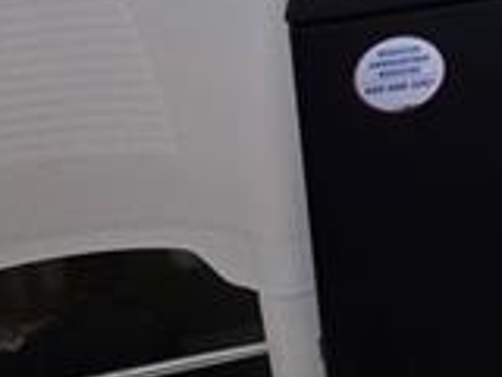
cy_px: -550
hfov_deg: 14.0
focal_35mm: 83
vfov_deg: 13.0
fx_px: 1204
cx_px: 1268
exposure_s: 1/120
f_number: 1.9
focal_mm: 2.2
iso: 160
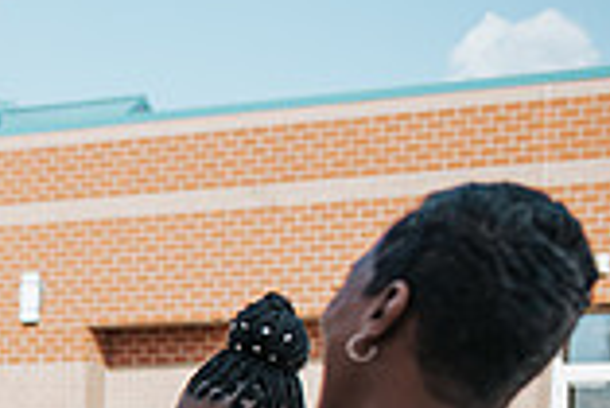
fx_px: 2188
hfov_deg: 14.0
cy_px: 666
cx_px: -501
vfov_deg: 10.2
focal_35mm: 129
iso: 140
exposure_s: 1/1250
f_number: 3.2
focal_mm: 35
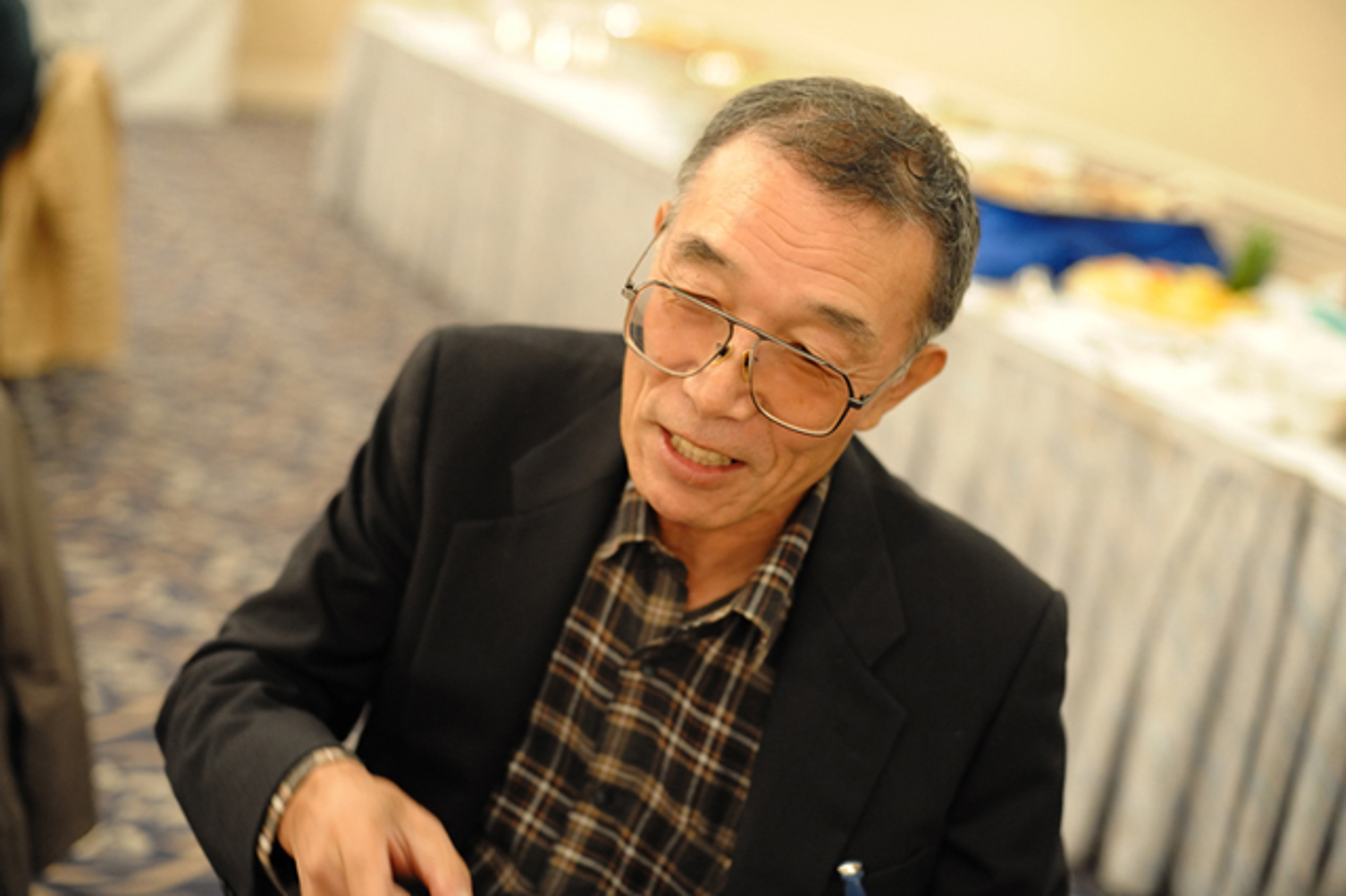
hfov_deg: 39.6
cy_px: 448
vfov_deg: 27.0
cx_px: 673
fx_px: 1868
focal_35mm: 50
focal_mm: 50
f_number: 2.8
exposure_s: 1/100
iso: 2800
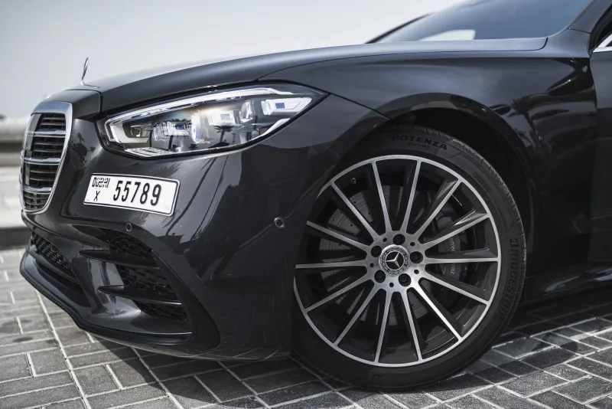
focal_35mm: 35
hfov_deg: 54.4
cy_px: 204
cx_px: 306
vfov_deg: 37.9
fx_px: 595
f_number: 1.4
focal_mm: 35
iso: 100
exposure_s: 1/250
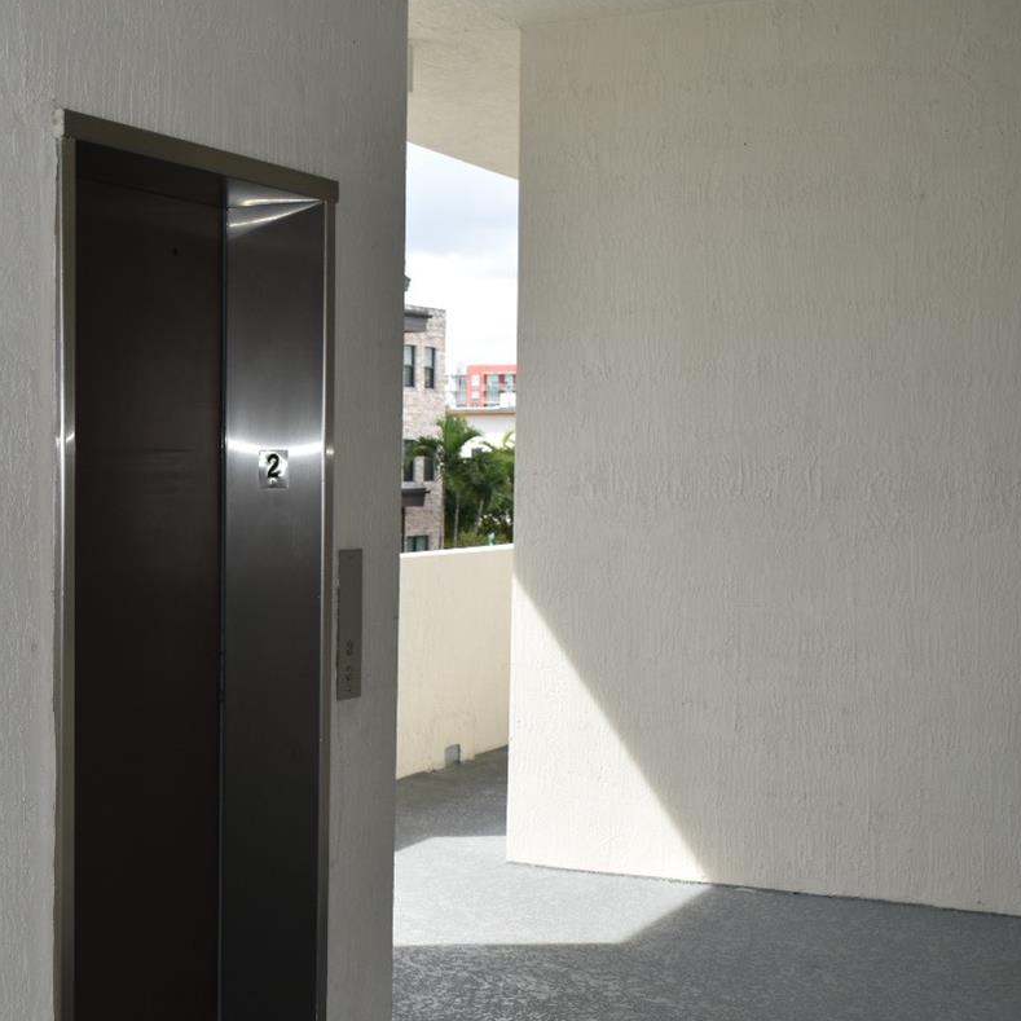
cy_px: 615
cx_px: 40
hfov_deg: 26.5
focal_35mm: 62
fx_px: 2069
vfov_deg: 27.7
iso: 100
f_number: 7.1
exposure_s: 1/200
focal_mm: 24
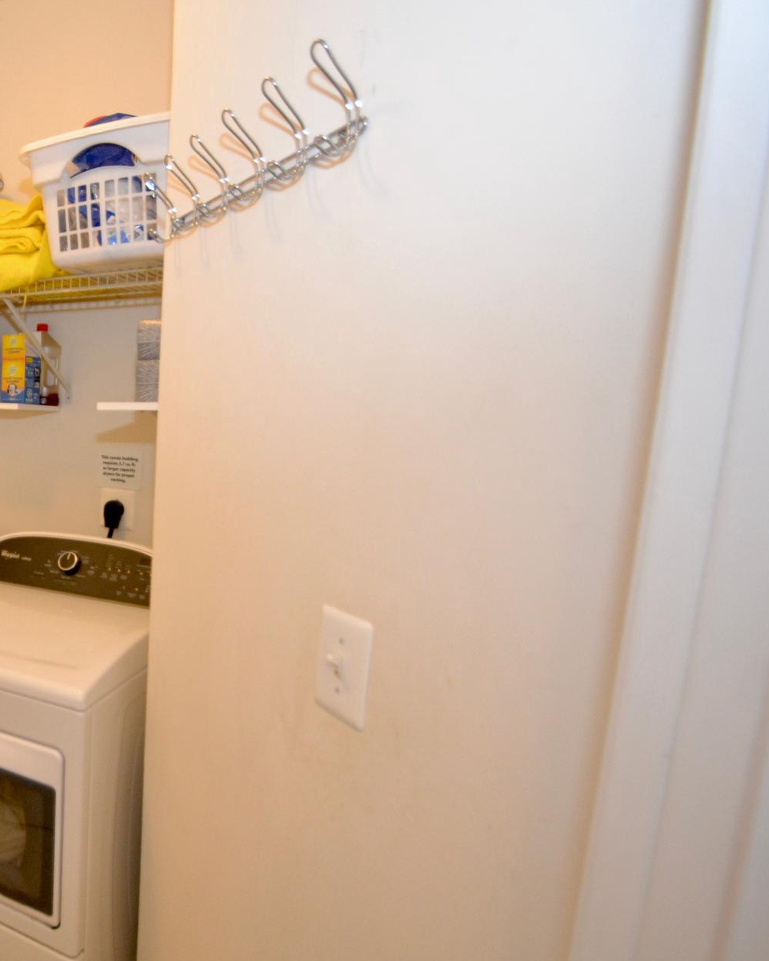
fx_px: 654
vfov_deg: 72.6
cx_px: 32
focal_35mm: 23
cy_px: 499
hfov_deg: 51.2
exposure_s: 1/60
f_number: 3.5
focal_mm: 10
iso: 800
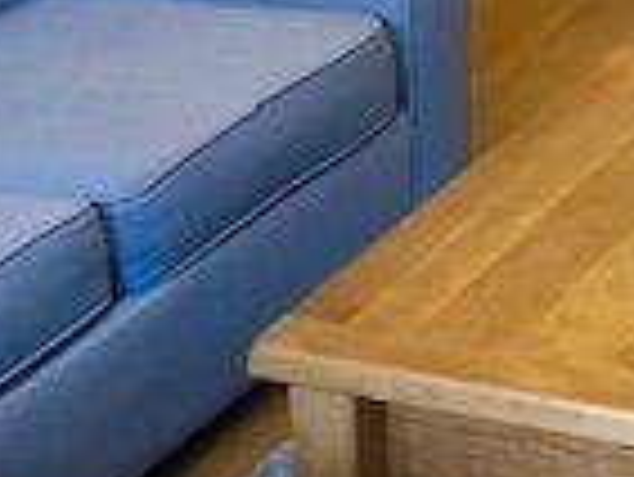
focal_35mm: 127
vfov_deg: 11.2
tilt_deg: -12.3
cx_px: 683
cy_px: -256
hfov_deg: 15.1
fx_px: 2328
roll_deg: +1.5
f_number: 1.8
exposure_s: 1/20
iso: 40
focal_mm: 3.99
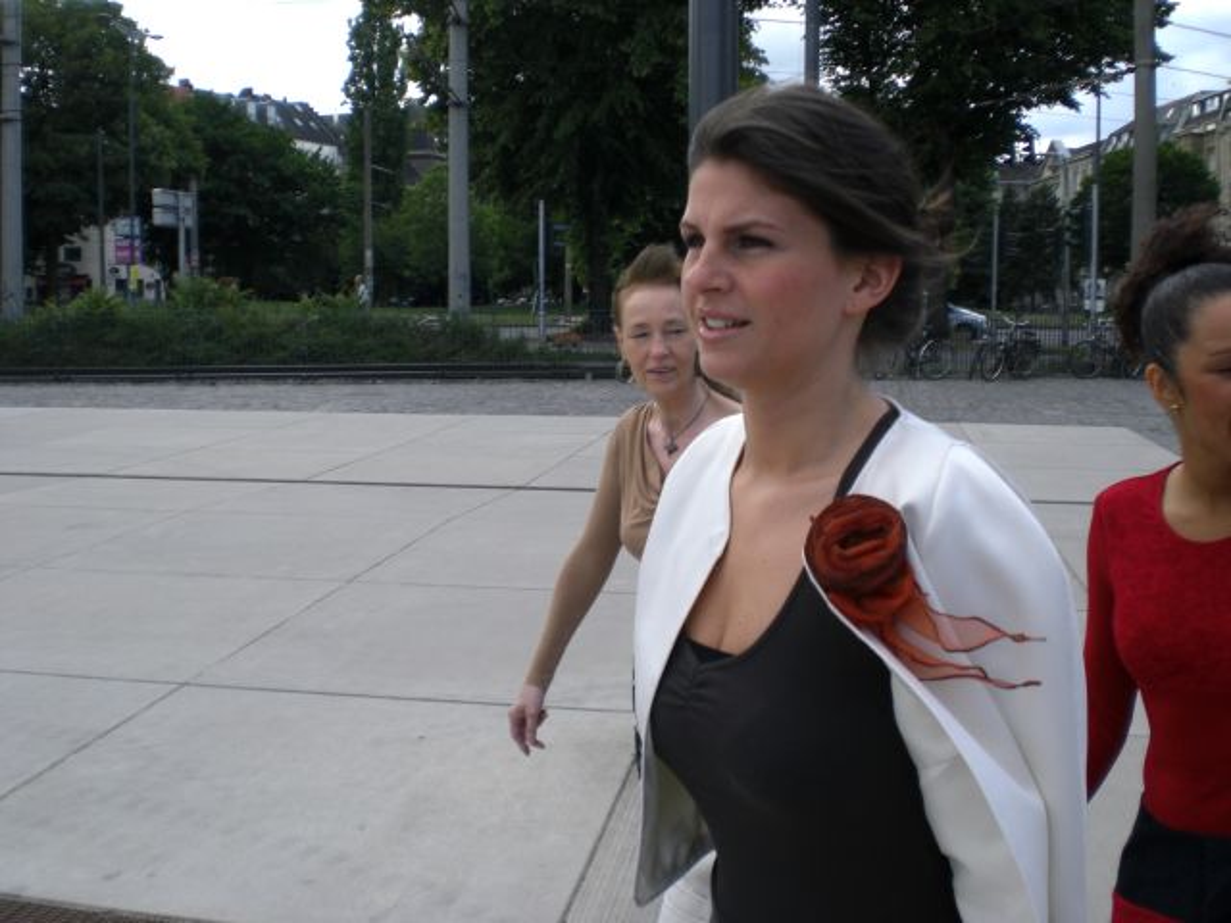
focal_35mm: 38
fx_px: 1351
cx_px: 616
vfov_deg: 37.7
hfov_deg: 49.0
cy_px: 462
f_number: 3.1
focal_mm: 6.3
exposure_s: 1/400
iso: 50
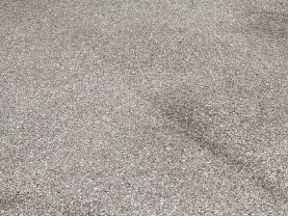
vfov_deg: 13.8
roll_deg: -1.1
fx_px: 799
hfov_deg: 20.4
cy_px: -173
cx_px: 152
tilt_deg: -2.0
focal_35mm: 96
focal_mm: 5.96
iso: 50
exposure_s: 1/4608
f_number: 1.6
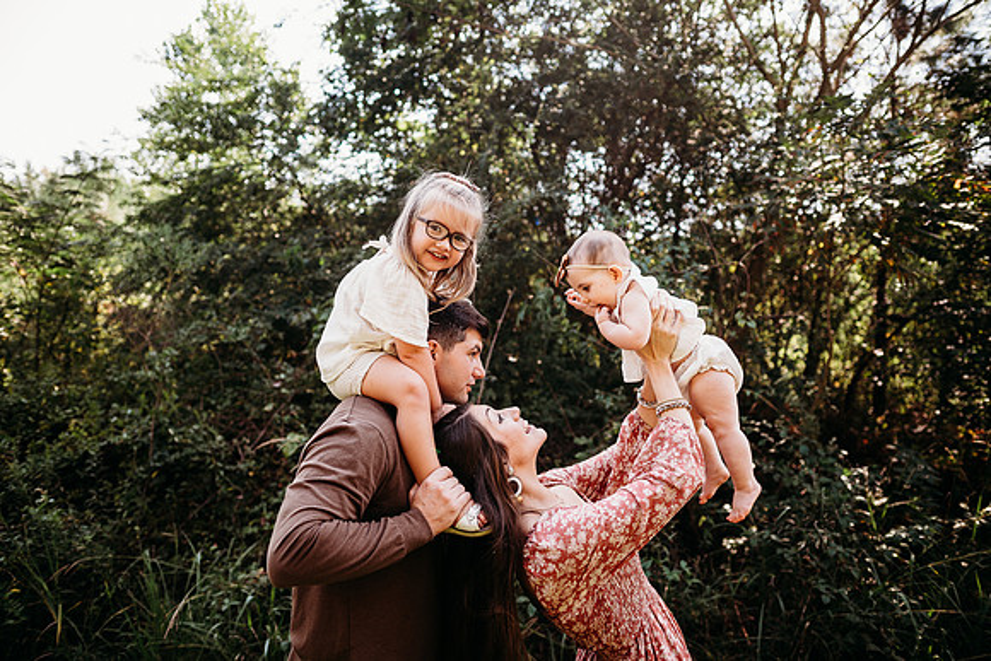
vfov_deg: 53.2
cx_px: 496
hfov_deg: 73.7
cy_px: 330
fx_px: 661
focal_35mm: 24
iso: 100
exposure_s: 1/320
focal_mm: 24
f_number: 2.2
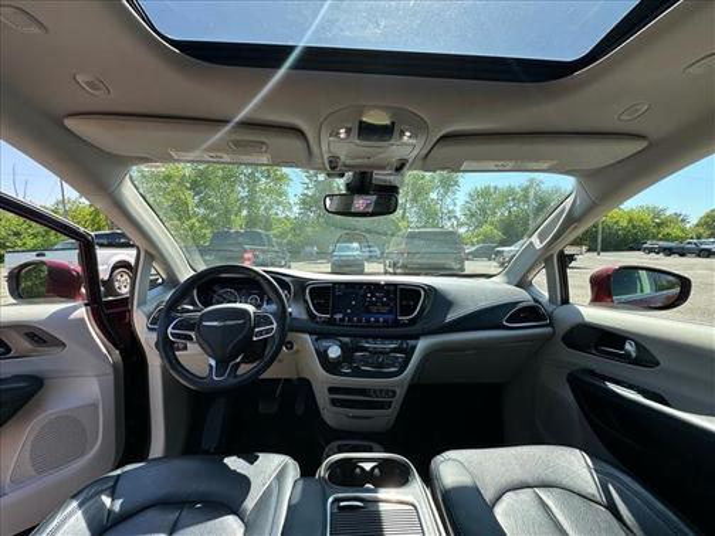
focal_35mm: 14
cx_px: 358
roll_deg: +0.3
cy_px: 268
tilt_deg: -4.0
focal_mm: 2.22
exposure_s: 1/509
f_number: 2.2
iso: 40
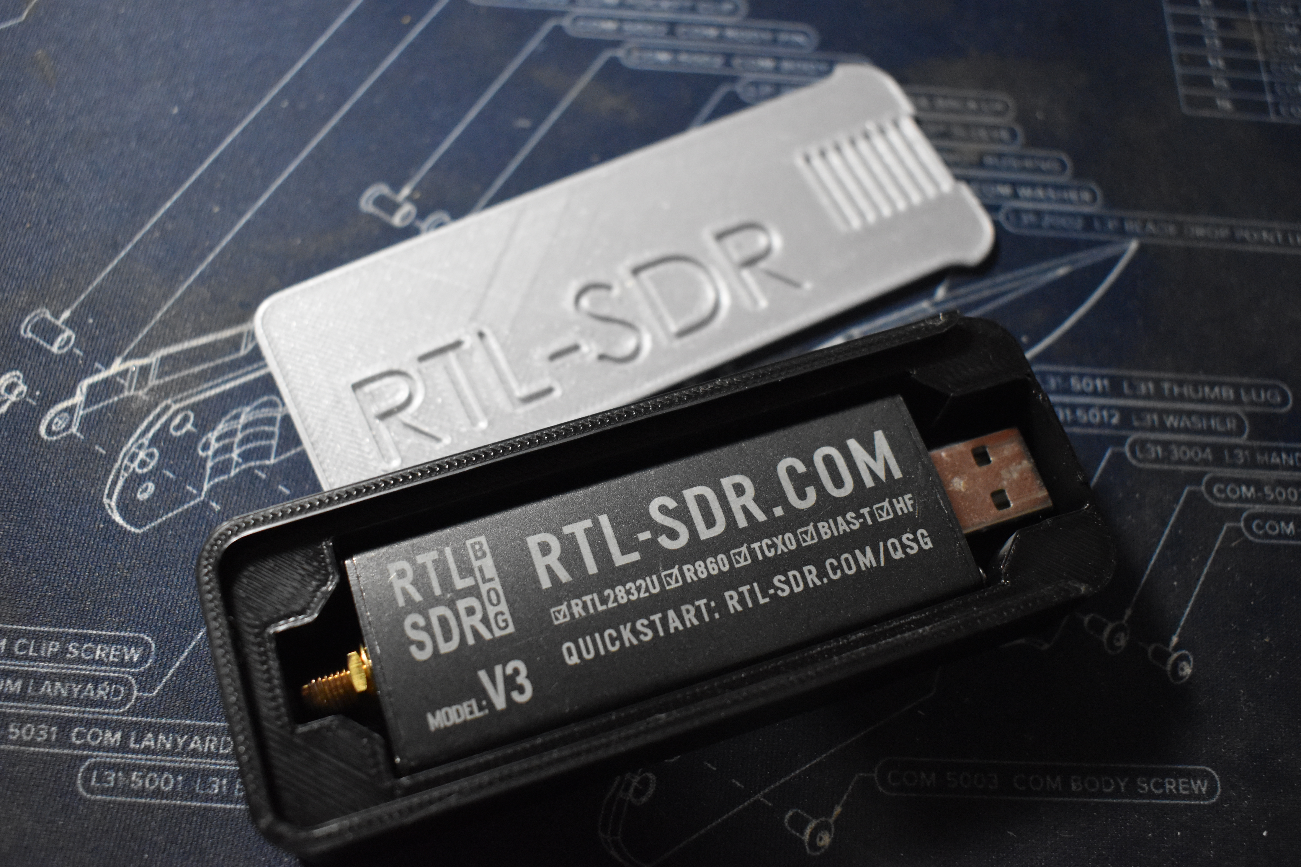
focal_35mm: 36
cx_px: 650
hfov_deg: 53.1
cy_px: 434
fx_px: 1301
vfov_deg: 36.9
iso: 3200
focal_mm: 24
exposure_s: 1/125
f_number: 4
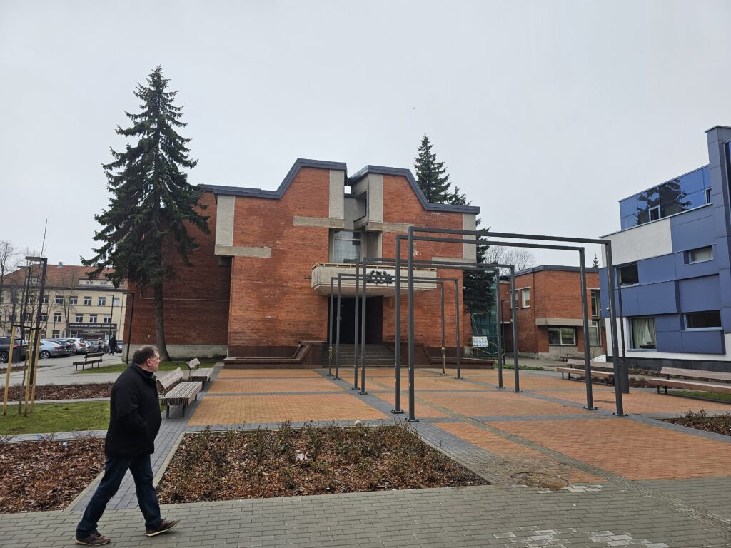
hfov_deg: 73.9
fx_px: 486
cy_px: 274
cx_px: 366
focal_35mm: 23
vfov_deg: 58.9
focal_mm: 6.3
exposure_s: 1/359
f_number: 1.7
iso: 25
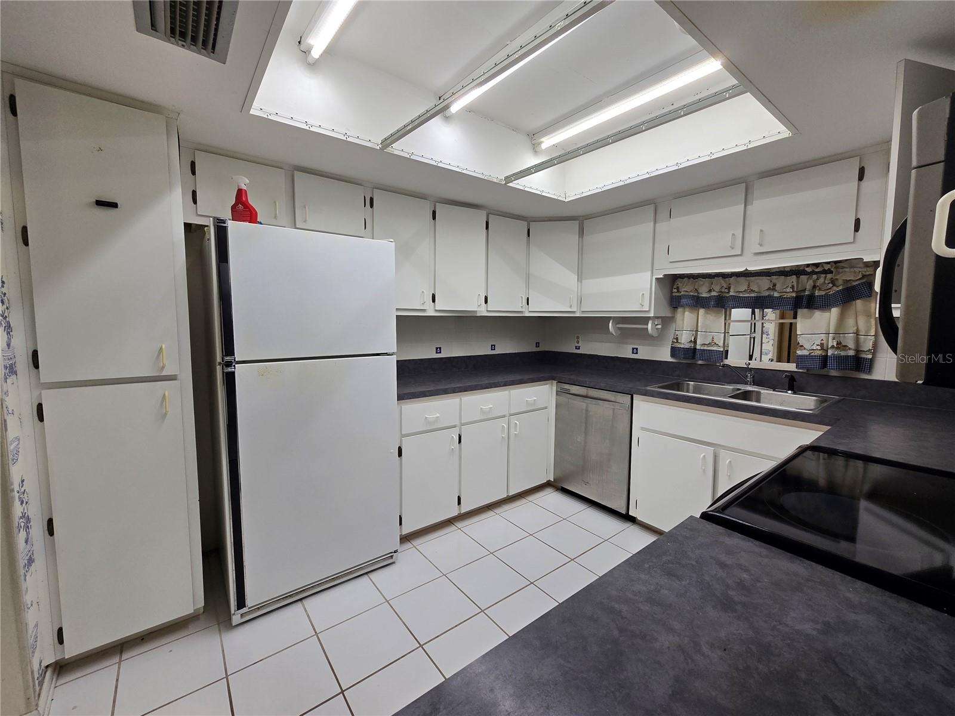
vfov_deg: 89.9
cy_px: 358
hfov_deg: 106.2
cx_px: 478
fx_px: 359
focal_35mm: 13
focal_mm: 2.2
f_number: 2.2
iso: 64
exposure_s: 1/120
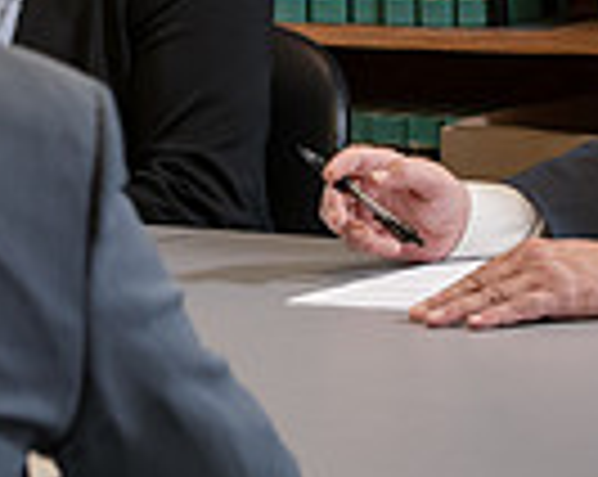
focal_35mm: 287
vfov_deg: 5.4
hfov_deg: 6.7
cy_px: -11
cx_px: 94
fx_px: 5072
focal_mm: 70
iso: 1000
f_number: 4.5
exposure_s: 1/125
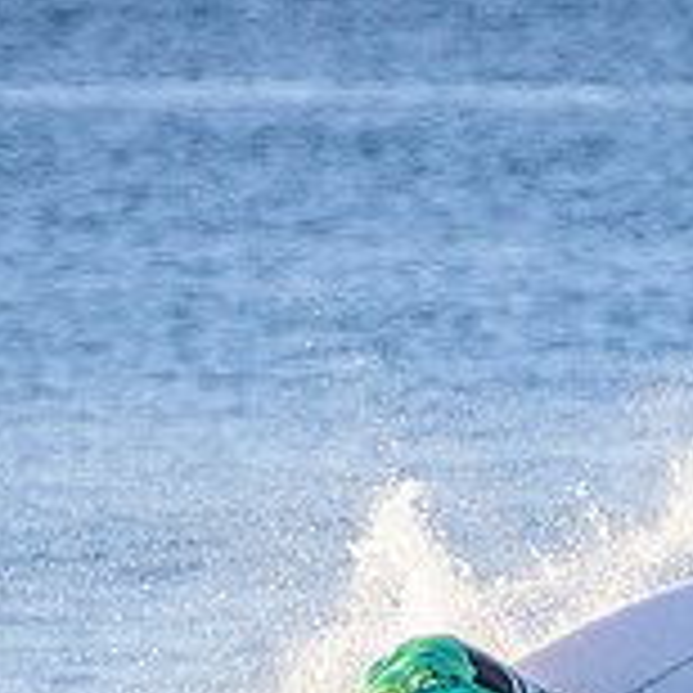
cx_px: 675
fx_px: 57847
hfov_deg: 0.7
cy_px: 862
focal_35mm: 2554
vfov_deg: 0.7
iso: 3200
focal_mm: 800
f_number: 11
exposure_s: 1/2000
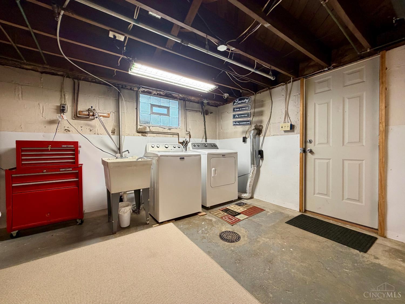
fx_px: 164
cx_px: 202
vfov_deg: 85.7
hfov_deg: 102.1
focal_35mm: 14
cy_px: 152
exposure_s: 1/60
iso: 160
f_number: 2.2
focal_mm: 2.22
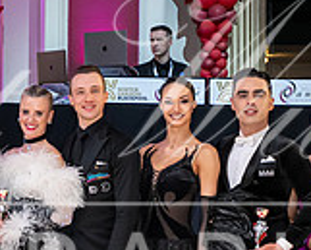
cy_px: 190
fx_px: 976
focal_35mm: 106
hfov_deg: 17.5
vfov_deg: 14.5
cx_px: -35
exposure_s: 1/125
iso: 1000
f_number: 4
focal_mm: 26
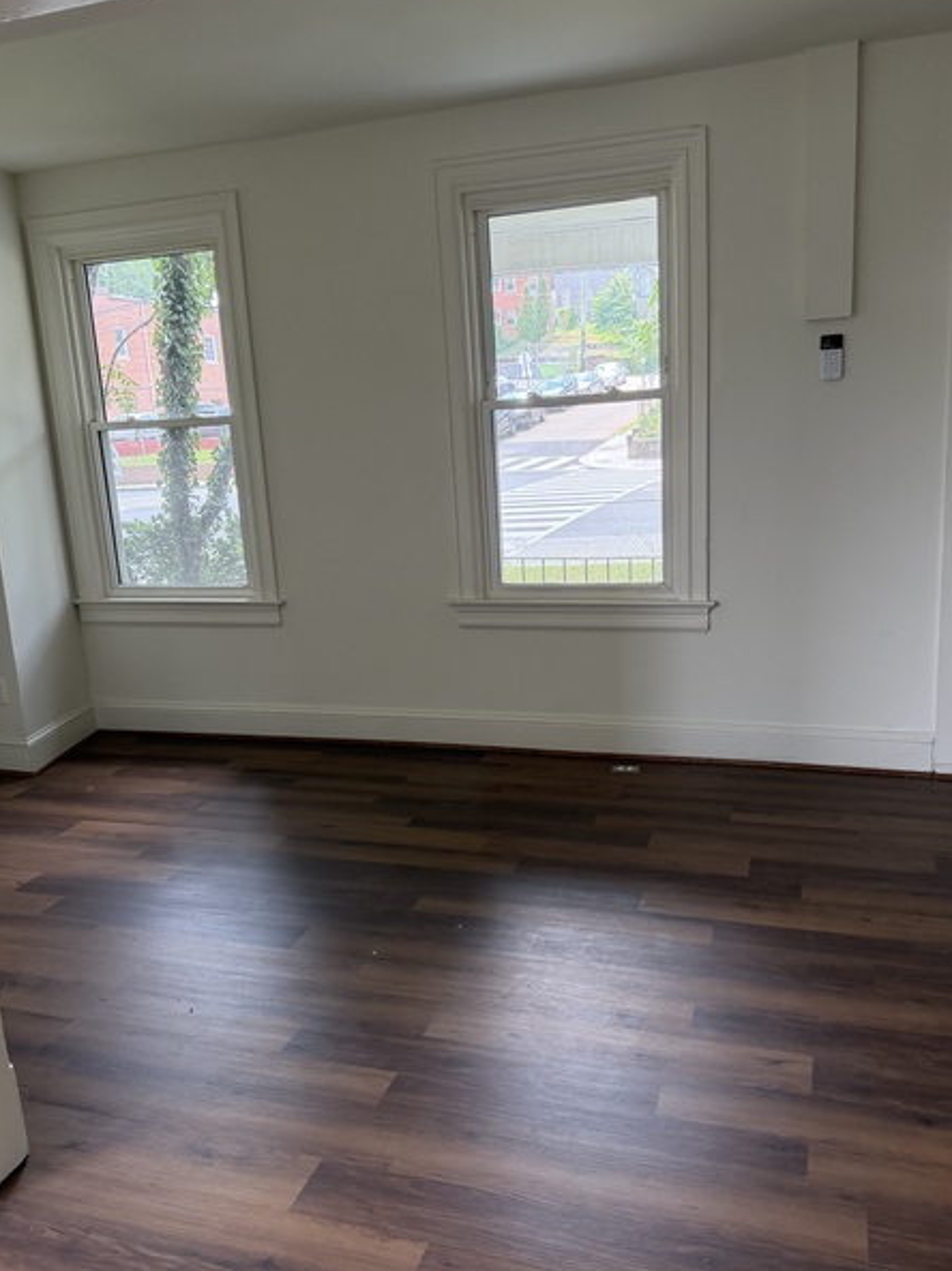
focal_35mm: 27
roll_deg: +3.1
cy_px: 651
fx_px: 991
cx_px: 497
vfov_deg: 65.3
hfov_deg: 51.3
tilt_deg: -12.6
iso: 200
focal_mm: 6.76
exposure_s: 1/202
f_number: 1.78
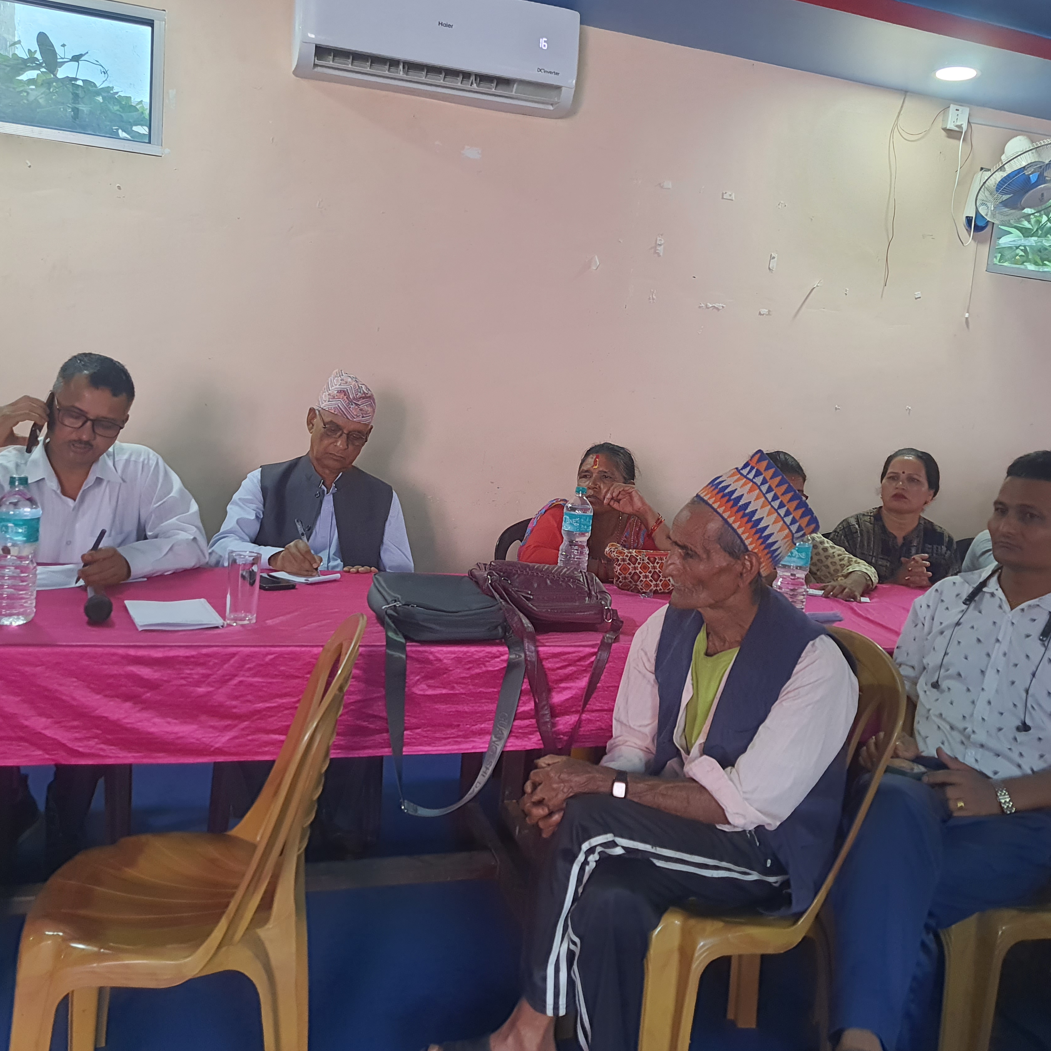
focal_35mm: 29
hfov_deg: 55.6
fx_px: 996
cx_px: 557
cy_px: 518
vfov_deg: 55.6
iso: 320
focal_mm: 5.23
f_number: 1.8
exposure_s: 1/50
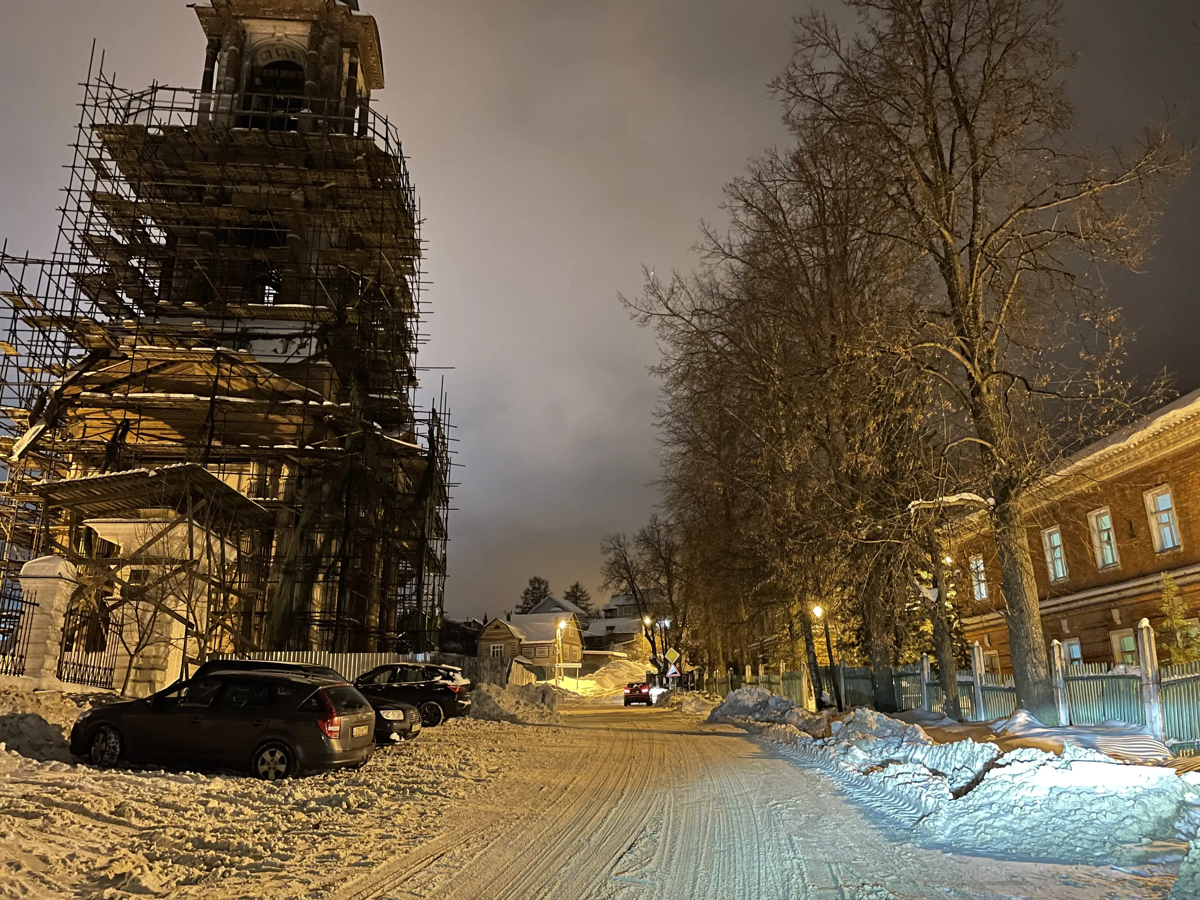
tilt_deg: +17.3
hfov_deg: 67.3
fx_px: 901
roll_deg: +0.8
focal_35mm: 26
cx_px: 600
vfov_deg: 53.1
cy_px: 450
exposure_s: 1/10
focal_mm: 4.2
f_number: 1.6
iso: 500
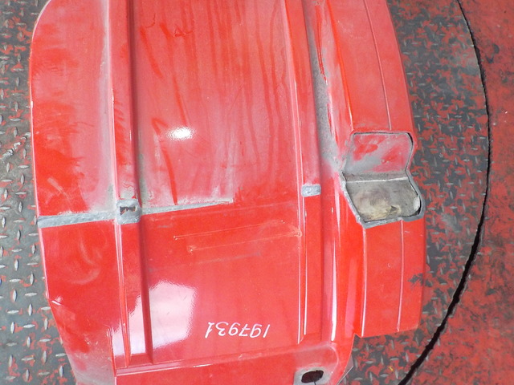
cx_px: 257
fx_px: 445
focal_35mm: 30
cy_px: 192
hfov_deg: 60.0
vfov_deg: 46.8
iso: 360
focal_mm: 4.1
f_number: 3.3
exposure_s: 1/30
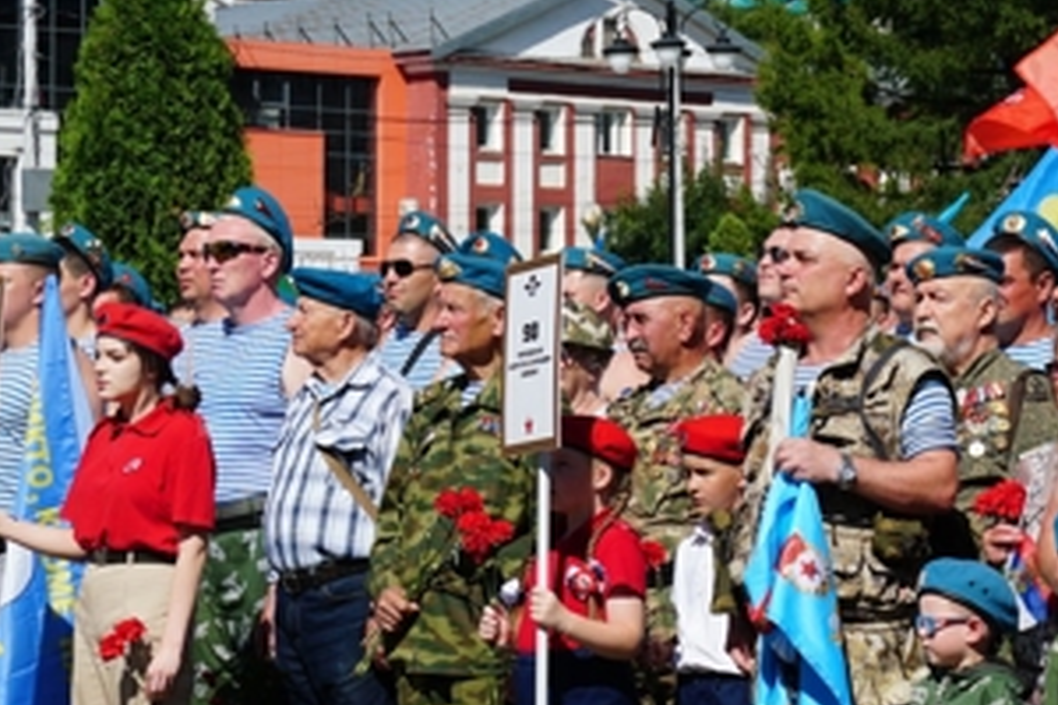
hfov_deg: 14.8
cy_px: 247
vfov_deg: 10.2
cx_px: 1185
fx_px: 3967
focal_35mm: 135
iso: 100
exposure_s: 1/800
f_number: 5.6
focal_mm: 36
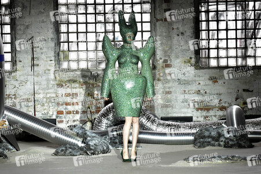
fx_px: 1304
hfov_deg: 11.4
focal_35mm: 180
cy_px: 87
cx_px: 130
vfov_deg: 7.6
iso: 2500
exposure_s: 1/320
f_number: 6.3
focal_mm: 150
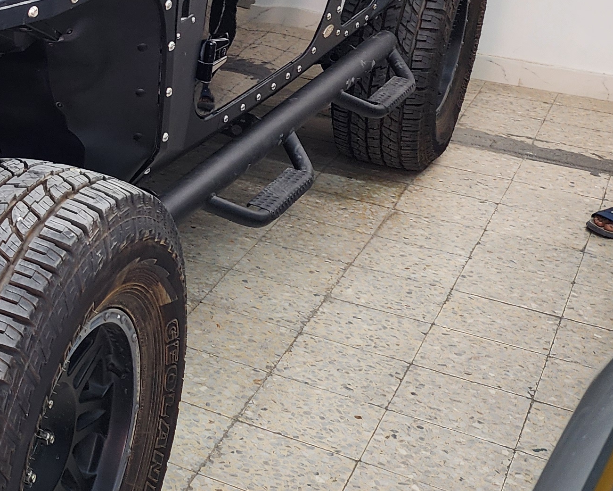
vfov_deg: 21.9
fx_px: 1252
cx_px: -245
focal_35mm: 69
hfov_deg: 23.4
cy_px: 114
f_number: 1.8
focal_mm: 6.4
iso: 50
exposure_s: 1/100
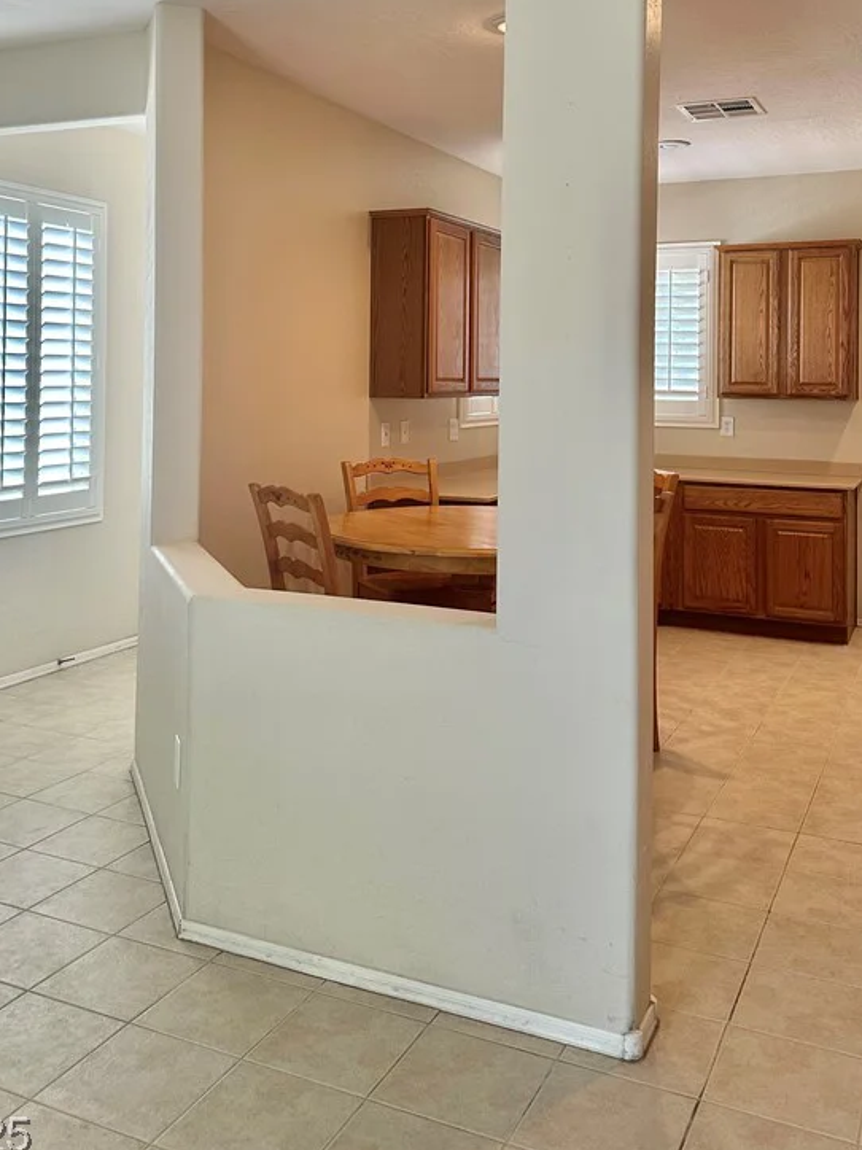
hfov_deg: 41.8
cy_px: 366
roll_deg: -0.5
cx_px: 426
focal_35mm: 34
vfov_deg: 52.7
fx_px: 1129
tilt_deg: +1.9
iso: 160
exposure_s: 1/120
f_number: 1.78
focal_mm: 6.86
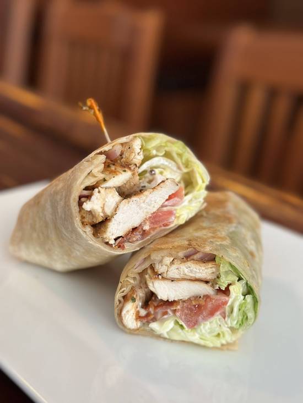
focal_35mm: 48
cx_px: 152
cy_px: 202
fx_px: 560
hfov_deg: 30.3
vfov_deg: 39.7
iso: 250
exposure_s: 1/60
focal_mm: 6.86
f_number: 1.78
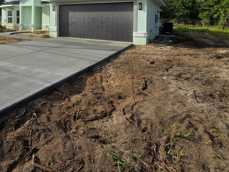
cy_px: 24
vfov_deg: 53.1
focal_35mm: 23
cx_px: 77
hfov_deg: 71.8
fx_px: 152
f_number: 2.2
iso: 50
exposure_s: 1/2820
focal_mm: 2.2
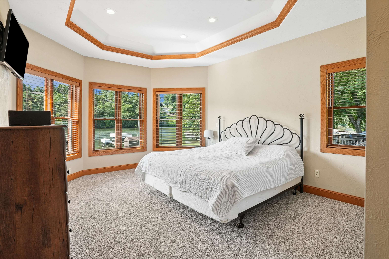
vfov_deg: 70.5
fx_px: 184
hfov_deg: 93.3
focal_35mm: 17
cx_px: 194
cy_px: 130
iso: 400
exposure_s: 1/40
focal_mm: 17
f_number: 9
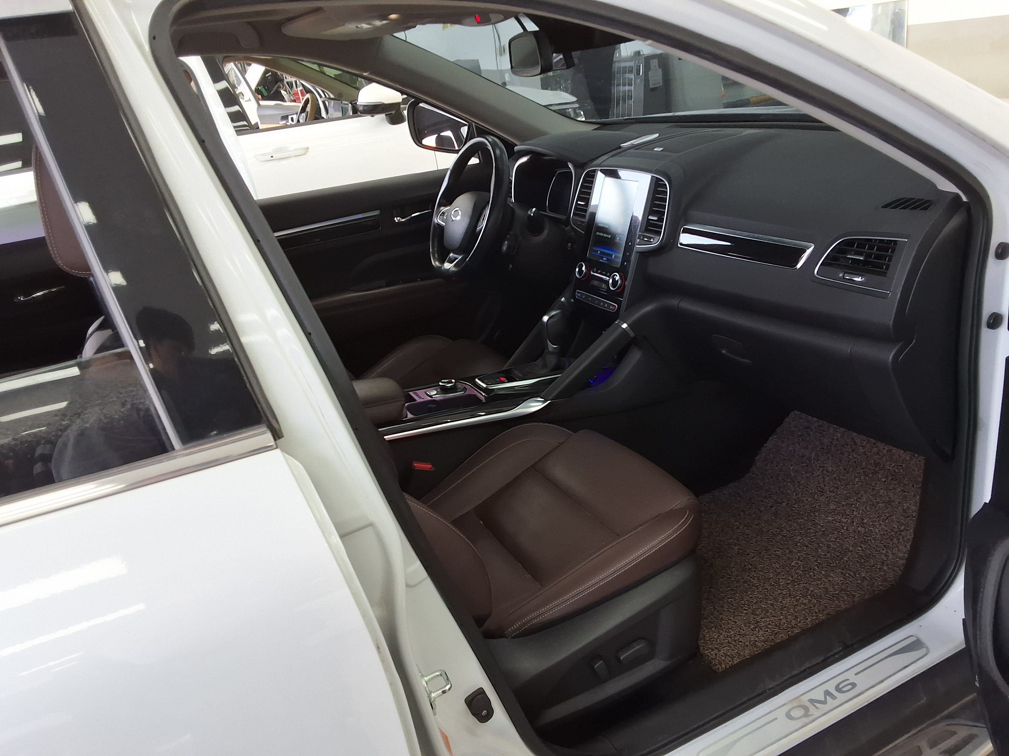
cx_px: 504
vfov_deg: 49.7
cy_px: 378
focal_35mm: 28
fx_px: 816
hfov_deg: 63.4
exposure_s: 1/120
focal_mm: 2.91
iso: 64
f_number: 1.9
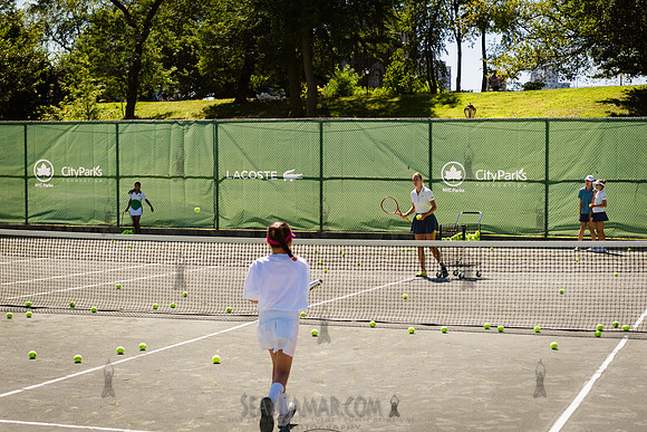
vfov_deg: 19.8
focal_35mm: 69
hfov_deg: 29.4
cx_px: 324
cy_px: 216
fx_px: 1235
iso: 200
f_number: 3.5
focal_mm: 66
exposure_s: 1/1250
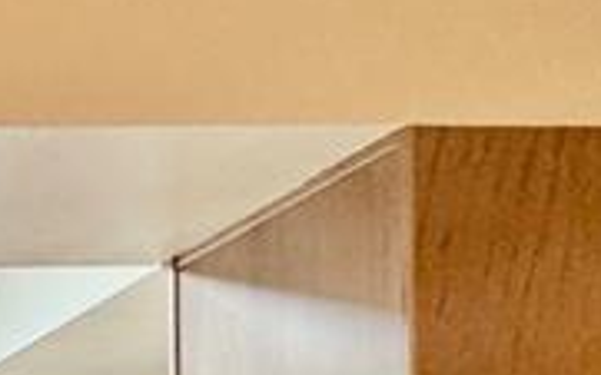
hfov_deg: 18.7
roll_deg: +0.3
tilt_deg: +0.9
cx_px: -498
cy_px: 617
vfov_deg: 14.2
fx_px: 1375
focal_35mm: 84
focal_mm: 2.22
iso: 250
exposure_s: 1/120
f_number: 2.2
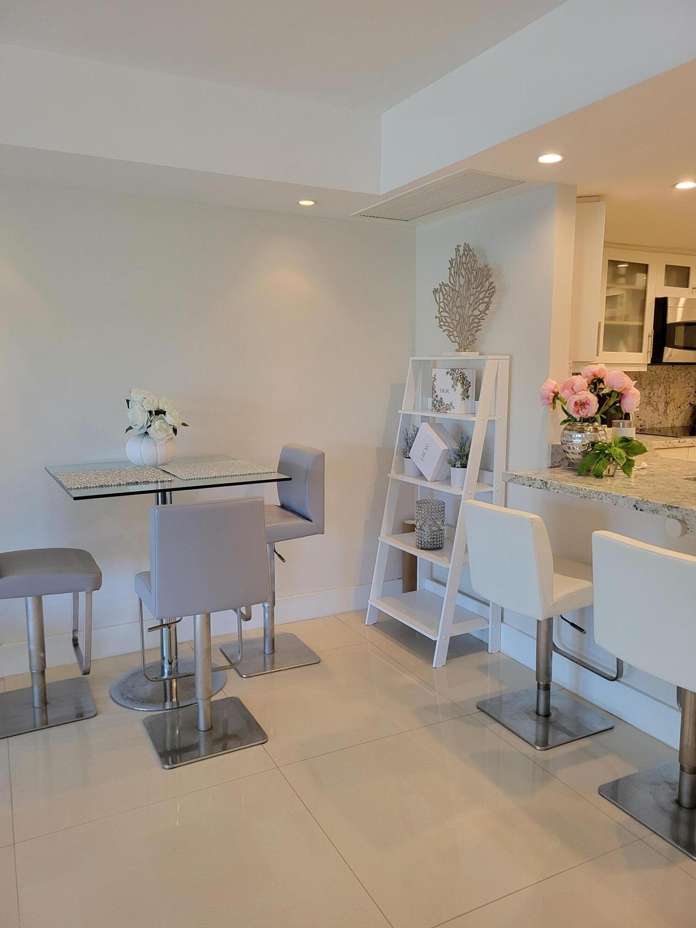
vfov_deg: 67.3
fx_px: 697
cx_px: 348
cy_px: 464
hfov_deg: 53.1
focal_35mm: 26
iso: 320
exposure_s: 1/120
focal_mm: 5.4
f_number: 1.8
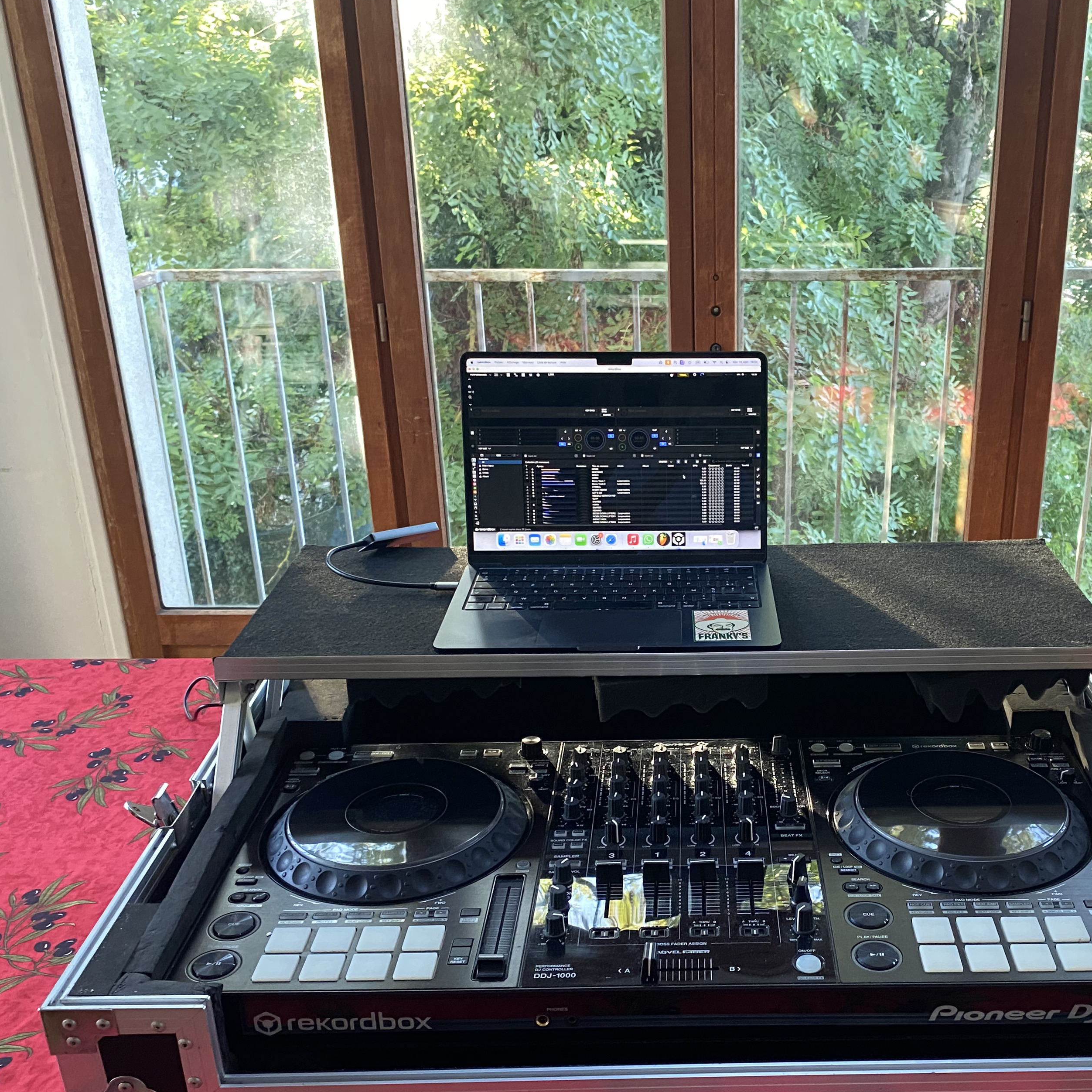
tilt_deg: -25.7
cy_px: 653
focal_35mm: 37
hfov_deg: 44.4
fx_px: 1321
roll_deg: +1.4
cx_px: 711
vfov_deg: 44.7
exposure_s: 1/60
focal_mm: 4.25
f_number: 1.8
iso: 320
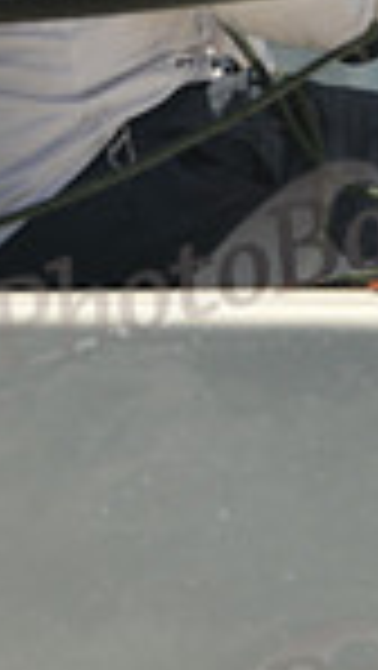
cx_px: -243
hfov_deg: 0.7
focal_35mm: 1628
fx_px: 28960
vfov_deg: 1.3
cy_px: 83
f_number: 9
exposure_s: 1/1600
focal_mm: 400
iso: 280
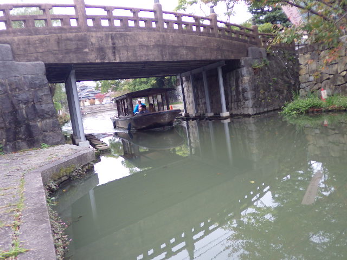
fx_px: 361
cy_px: 130
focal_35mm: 36
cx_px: 174
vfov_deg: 39.7
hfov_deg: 51.4
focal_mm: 6.4
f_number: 2.6
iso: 250
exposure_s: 1/50
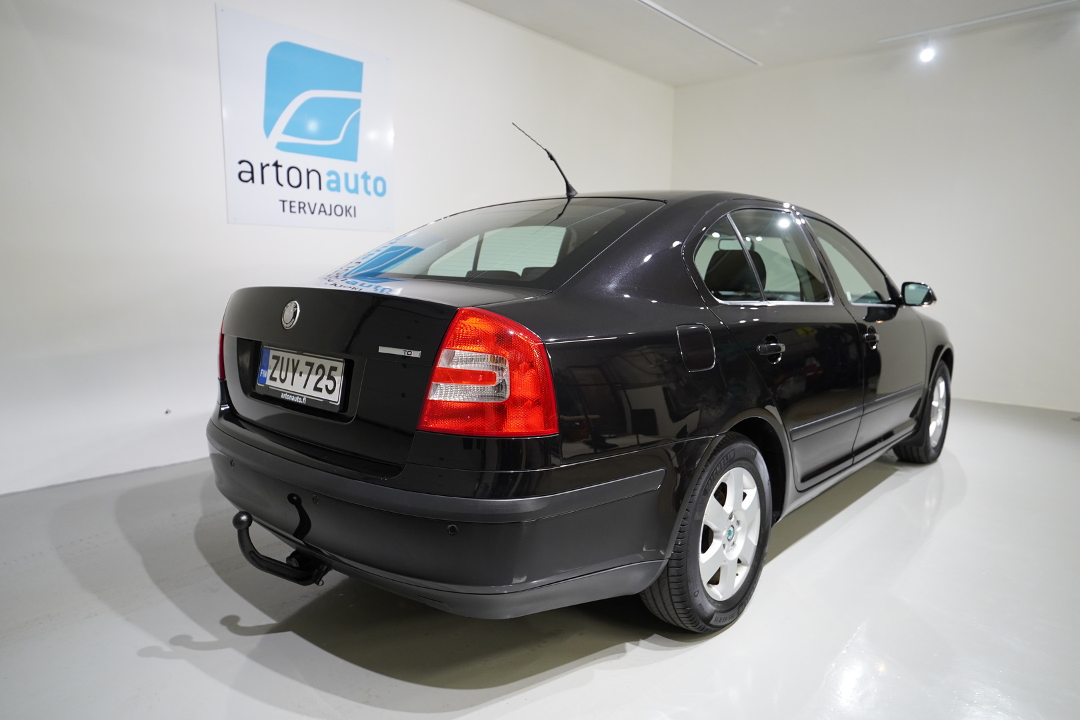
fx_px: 690
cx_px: 540
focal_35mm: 23
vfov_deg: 55.1
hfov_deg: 76.1
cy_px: 360
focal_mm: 23
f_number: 2.8
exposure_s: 1/160
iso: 1600
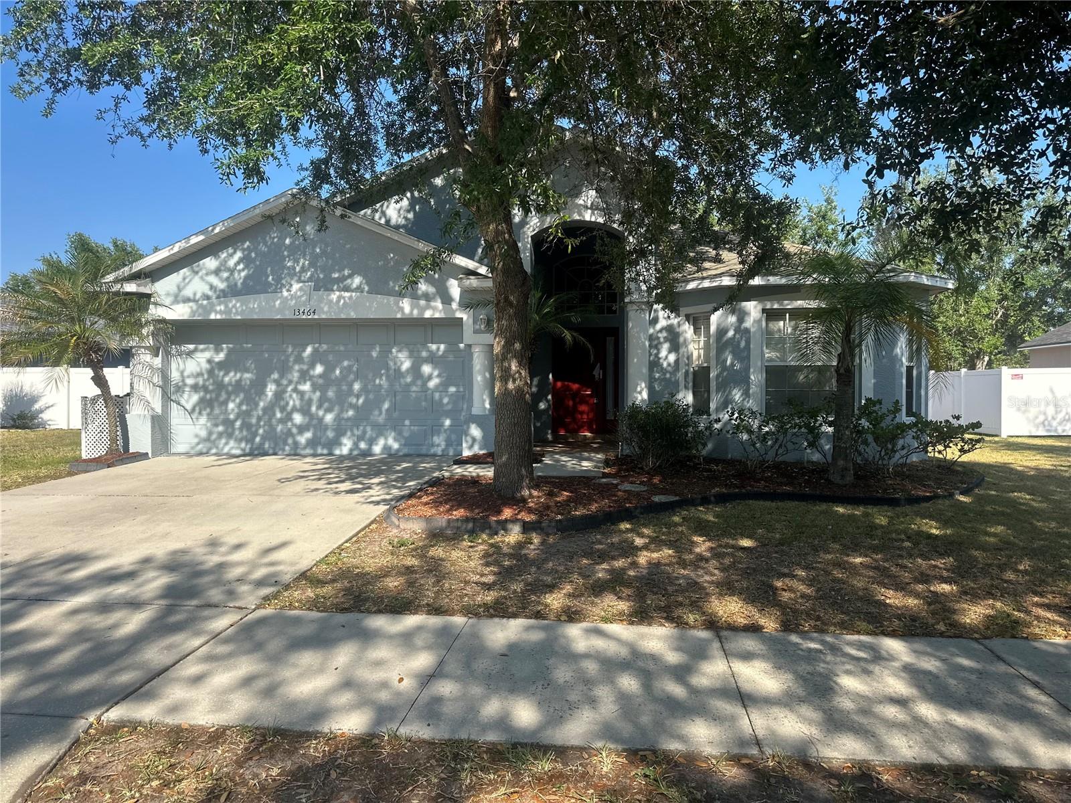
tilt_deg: +0.3
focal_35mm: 24
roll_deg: -0.2
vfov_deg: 56.8
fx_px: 743
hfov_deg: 71.6
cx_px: 536
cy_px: 402
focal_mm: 6.86
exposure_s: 1/2203
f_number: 1.78
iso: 80
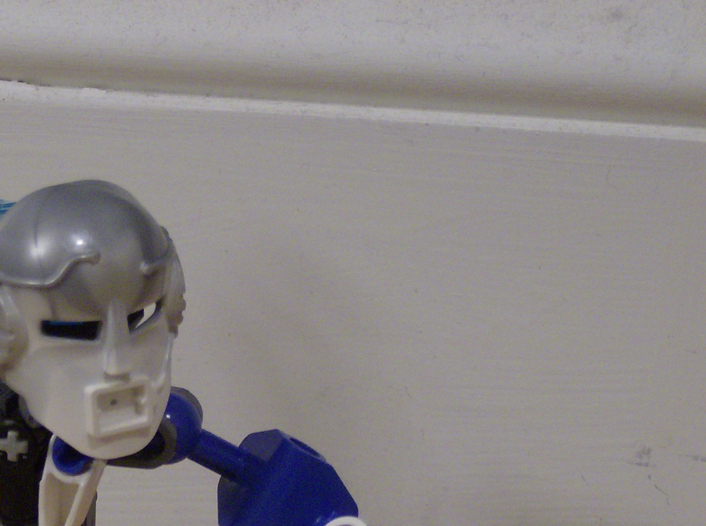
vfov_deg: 11.1
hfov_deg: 14.8
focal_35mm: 132
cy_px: 491
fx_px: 2686
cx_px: 44
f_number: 3.7
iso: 200
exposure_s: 1/8.65
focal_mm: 11.6
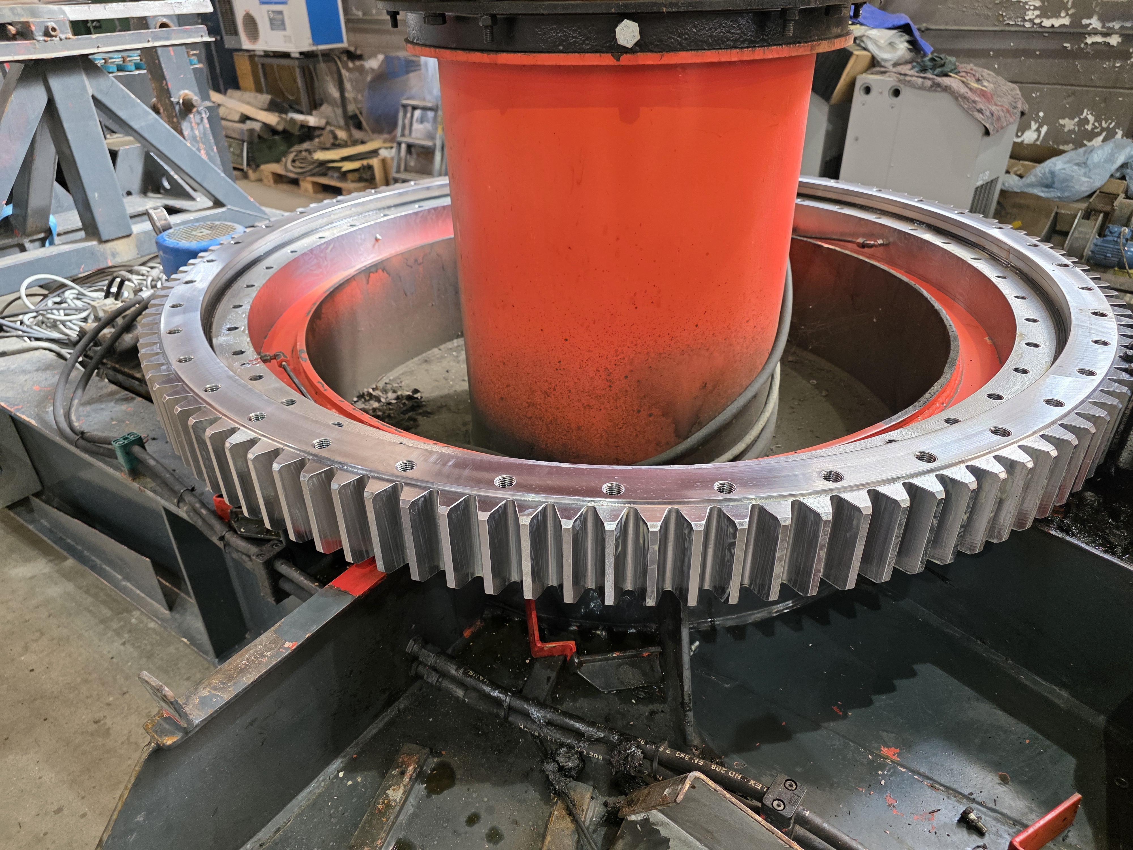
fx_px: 753
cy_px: 425
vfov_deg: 58.9
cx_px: 566
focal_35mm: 23
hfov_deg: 73.9
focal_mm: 6.3
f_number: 1.7
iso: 200
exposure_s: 1/100
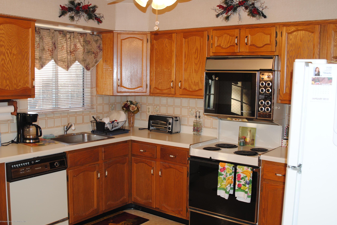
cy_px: 113
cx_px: 170
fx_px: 346
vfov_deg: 35.9
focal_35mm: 37
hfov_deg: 51.9
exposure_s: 1/60
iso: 200
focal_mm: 24
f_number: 2.8
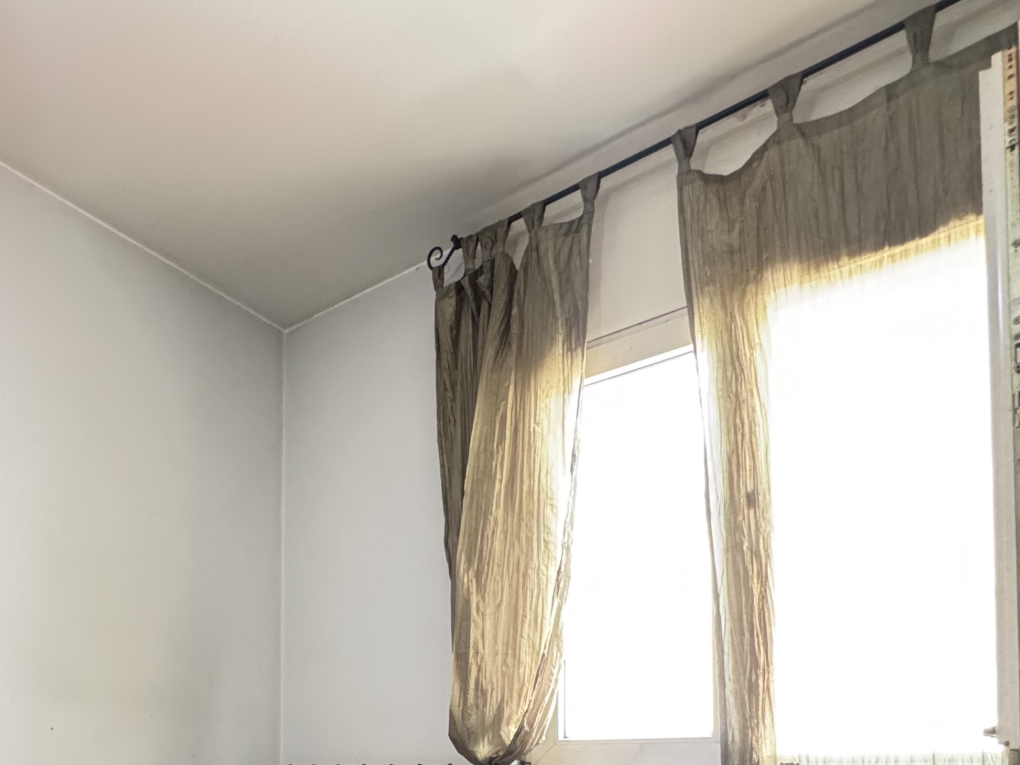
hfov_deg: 57.7
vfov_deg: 42.3
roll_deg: +0.0
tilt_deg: +2.7
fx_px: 855
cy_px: 748
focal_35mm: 29
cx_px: 227
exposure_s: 1/60
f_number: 2.2
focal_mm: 2.22
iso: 500
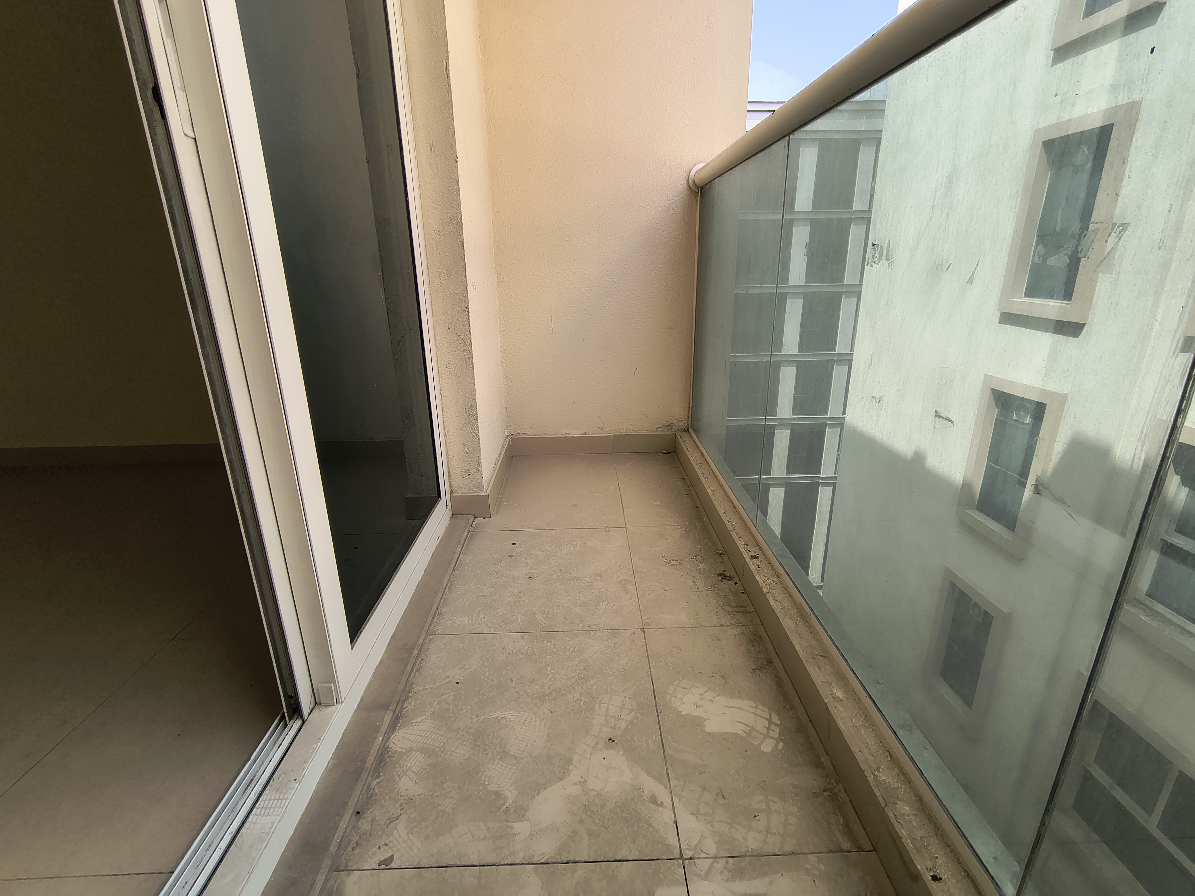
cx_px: 598
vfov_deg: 94.5
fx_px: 414
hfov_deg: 110.5
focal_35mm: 12
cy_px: 448
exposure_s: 1/464
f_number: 2.2
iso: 100
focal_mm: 2.13
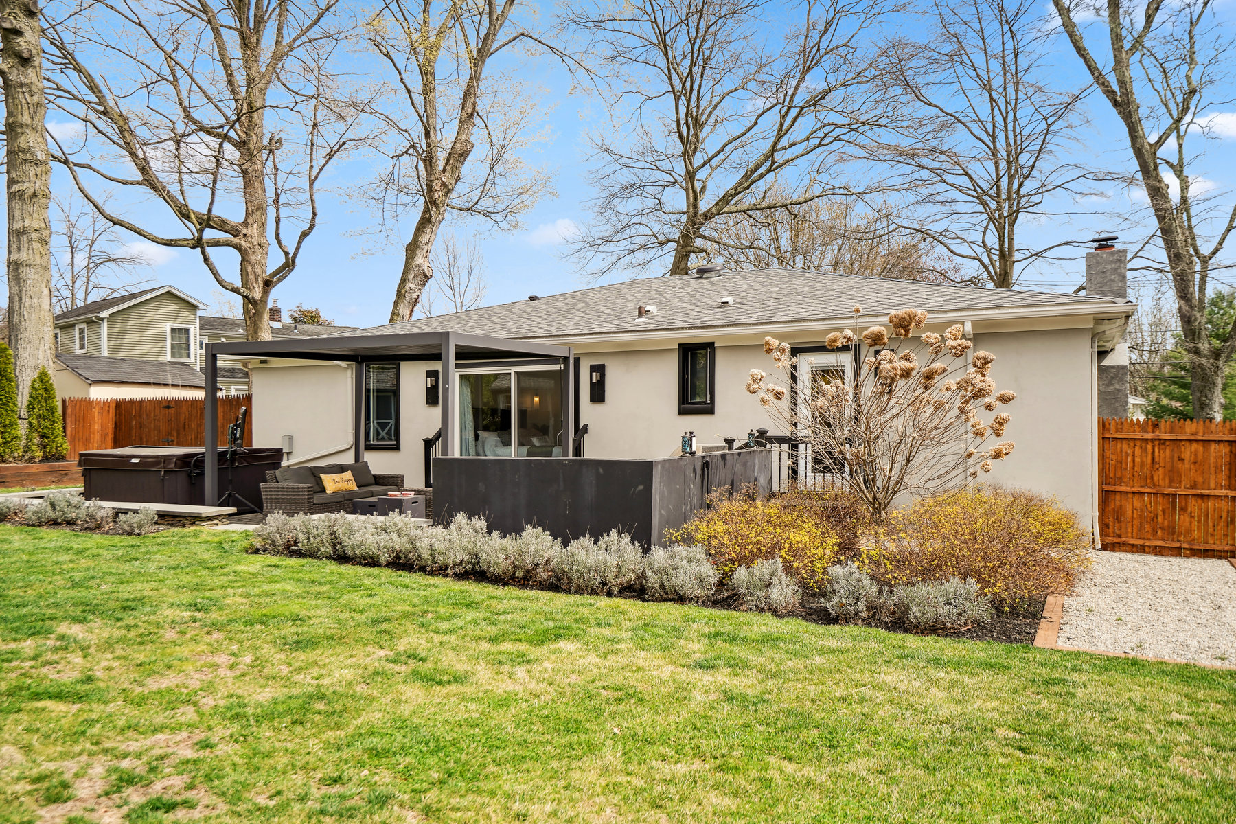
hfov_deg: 67.4
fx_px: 927
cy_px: 412
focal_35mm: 27
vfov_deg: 47.9
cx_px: 618
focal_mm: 27
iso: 200
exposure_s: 1/1000
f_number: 4
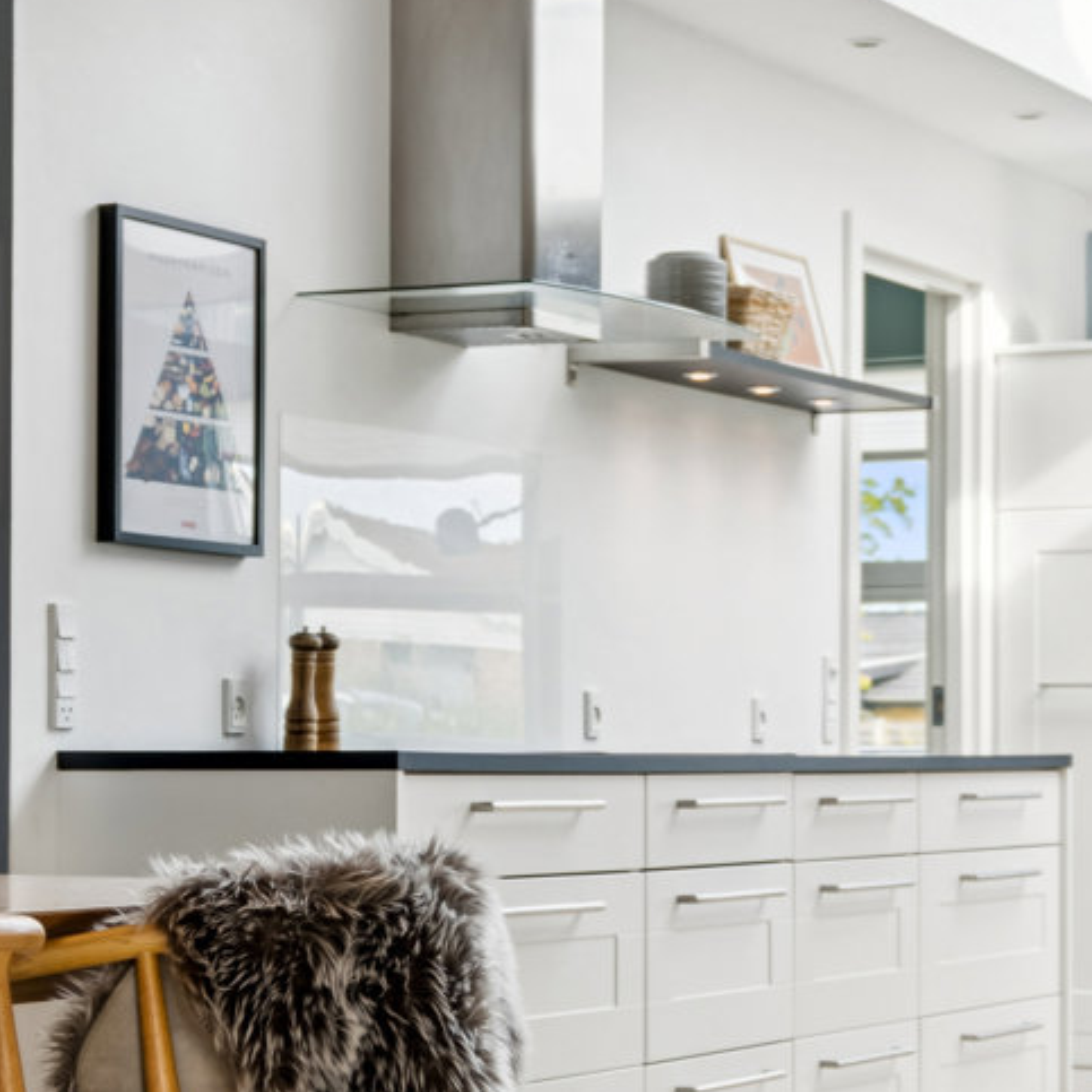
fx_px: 3391
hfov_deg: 18.3
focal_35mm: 95
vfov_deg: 18.2
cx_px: 597
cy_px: 780
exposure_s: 1/80
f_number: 4
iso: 200
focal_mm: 30
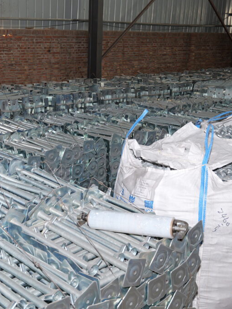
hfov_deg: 29.7
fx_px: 429
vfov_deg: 39.7
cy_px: 154
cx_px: 54
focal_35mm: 48
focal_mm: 33
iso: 1600
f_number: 5.6
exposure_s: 1/125
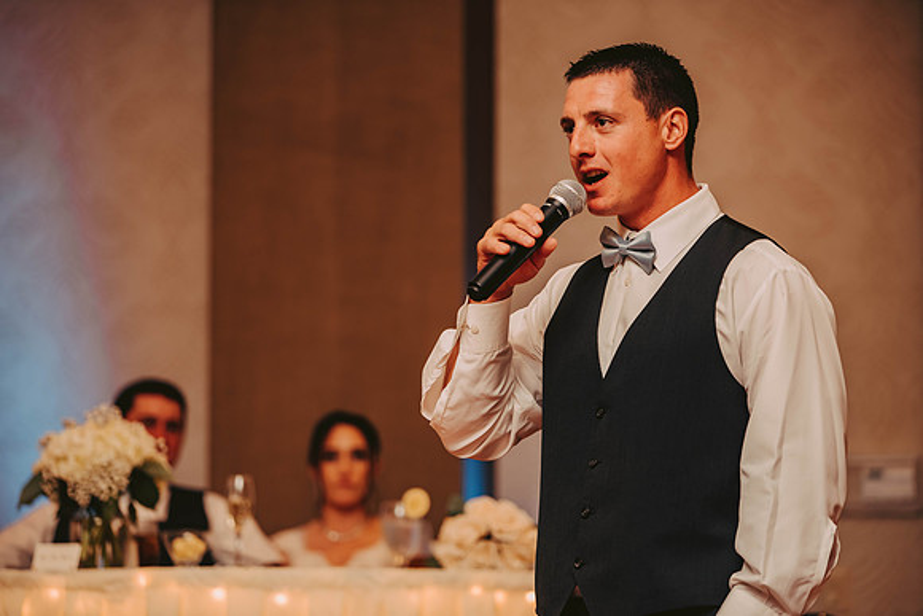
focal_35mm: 125
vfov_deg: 11.0
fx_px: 3205
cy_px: 308
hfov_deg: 16.4
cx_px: 462
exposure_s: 1/60
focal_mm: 125
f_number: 2.8
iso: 800
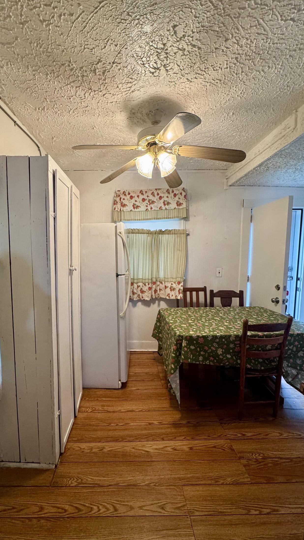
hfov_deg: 66.6
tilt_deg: -5.6
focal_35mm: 16
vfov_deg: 99.4
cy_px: 275
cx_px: 126
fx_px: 229
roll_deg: +0.7
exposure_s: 1/60
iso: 250
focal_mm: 2.22
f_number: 2.2
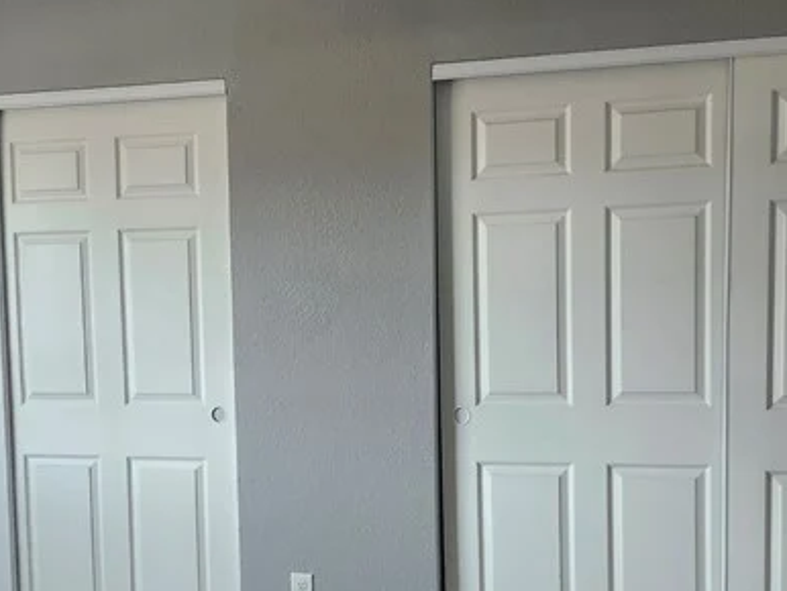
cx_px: 241
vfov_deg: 23.9
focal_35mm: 61
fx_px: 1388
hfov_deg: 31.3
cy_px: 412
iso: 200
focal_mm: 5.54
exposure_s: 1/120
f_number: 1.8
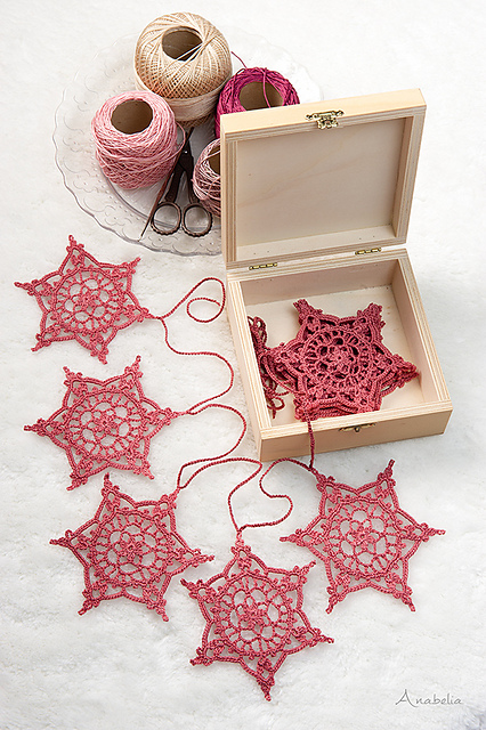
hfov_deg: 19.4
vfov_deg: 28.9
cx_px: 243
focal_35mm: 70
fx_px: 1419
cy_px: 365
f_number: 16
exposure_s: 1/125
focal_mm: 70
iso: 200
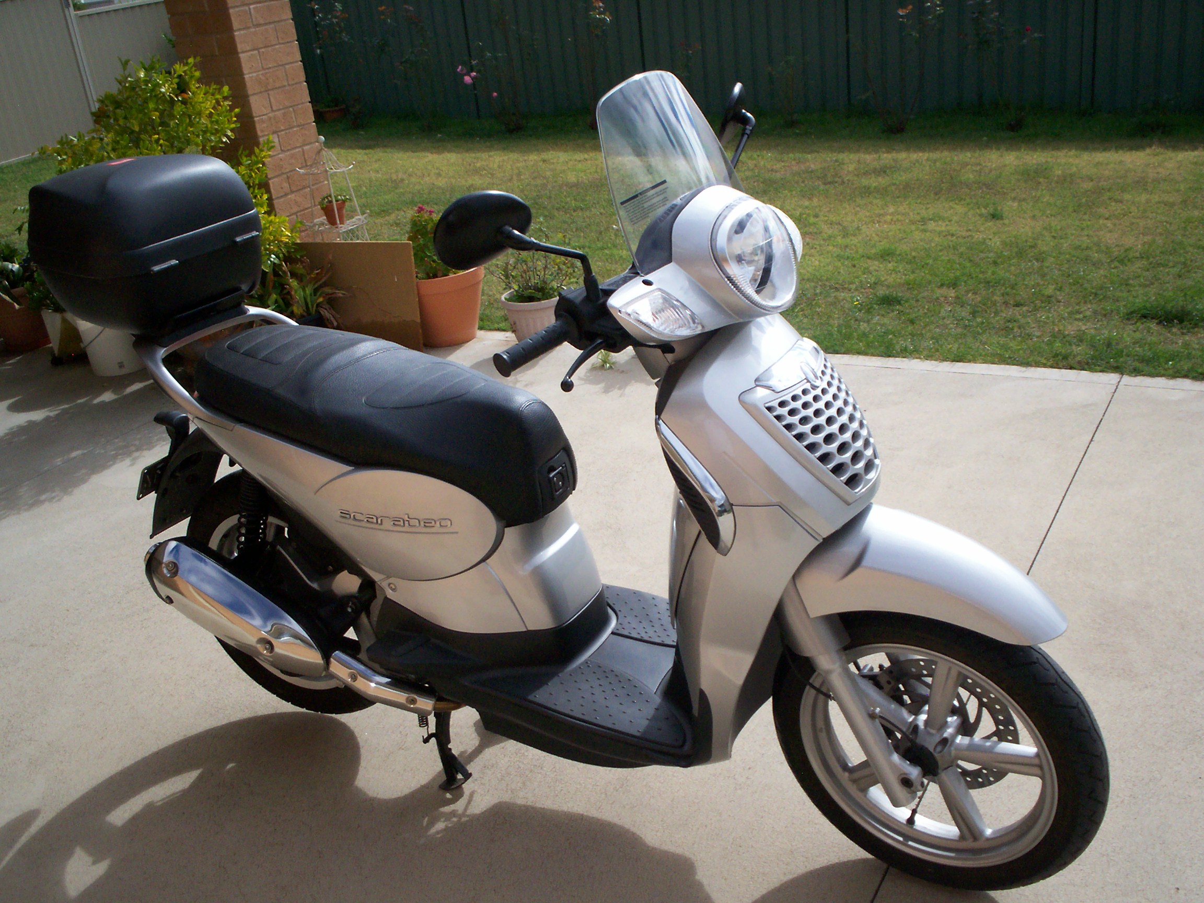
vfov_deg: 39.7
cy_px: 452
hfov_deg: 51.4
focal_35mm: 36
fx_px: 1252
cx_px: 602
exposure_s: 1/683
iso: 100
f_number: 4.5
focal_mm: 5.9
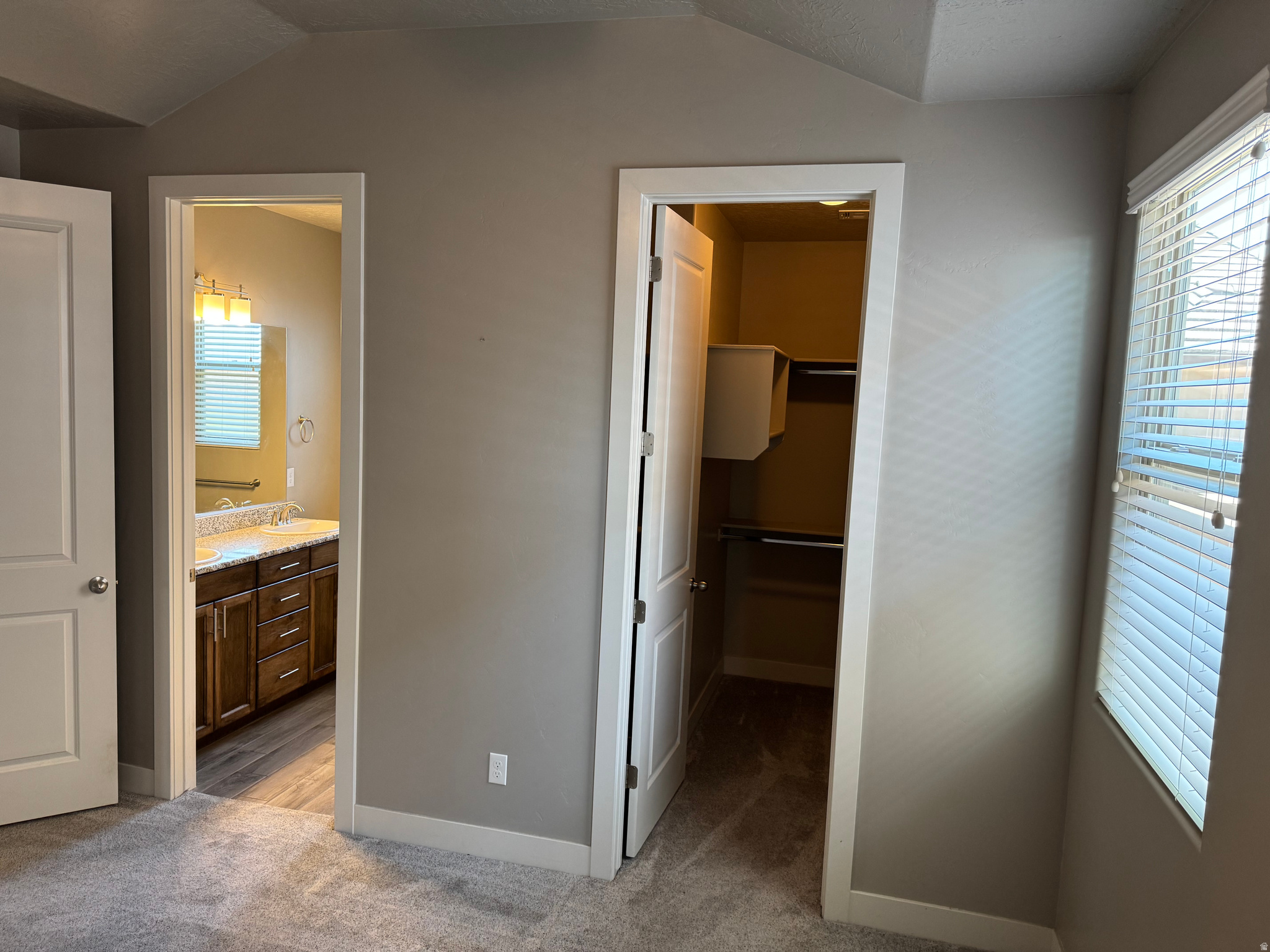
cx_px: 635
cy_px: 476
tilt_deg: -5.7
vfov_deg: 56.8
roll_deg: -2.7
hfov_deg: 71.6
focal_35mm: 24
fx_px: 881
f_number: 1.78
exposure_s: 1/60
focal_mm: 6.76
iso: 160
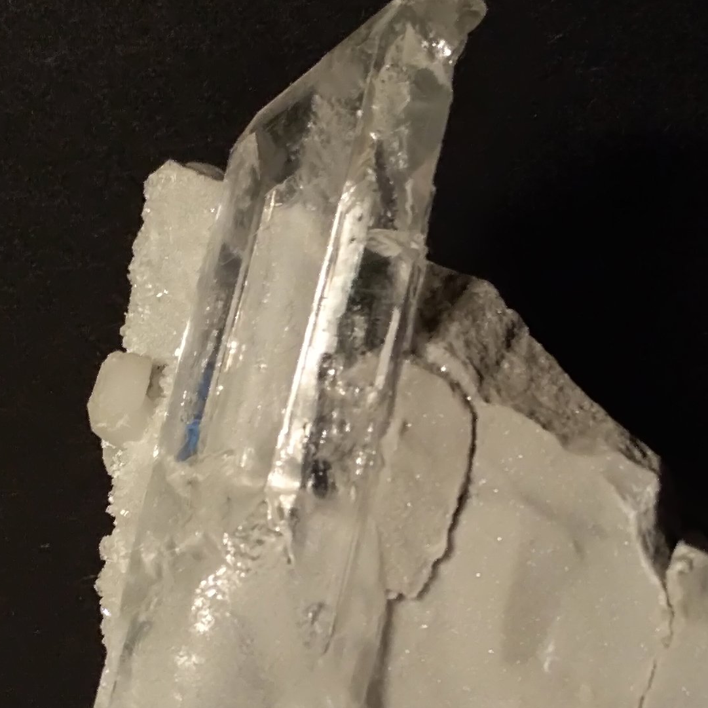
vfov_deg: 47.9
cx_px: 389
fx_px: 787
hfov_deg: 48.4
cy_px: 448
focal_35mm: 34
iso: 195
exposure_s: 1/33.3
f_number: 2
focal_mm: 3.54
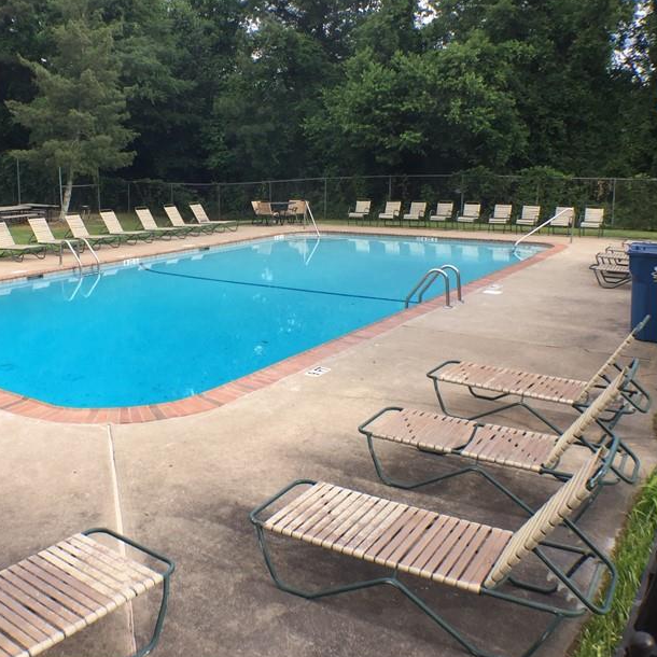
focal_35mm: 43
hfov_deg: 38.7
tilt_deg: -11.6
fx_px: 923
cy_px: 322
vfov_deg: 39.2
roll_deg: +0.0
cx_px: 219
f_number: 2.2
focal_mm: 4.15
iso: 32
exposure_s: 1/359
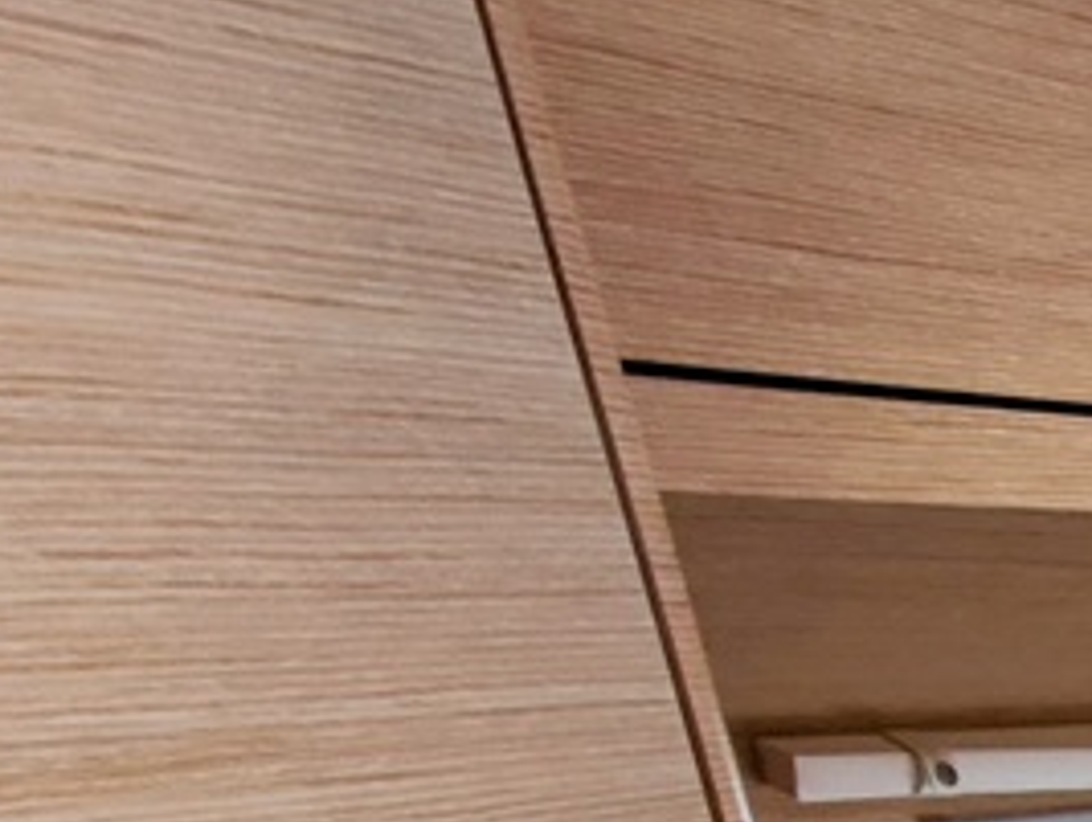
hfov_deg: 16.6
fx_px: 2116
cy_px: 1644
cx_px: 2433
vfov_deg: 16.6
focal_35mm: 67
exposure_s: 1/57.7
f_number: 2.2
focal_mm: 2.16
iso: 125
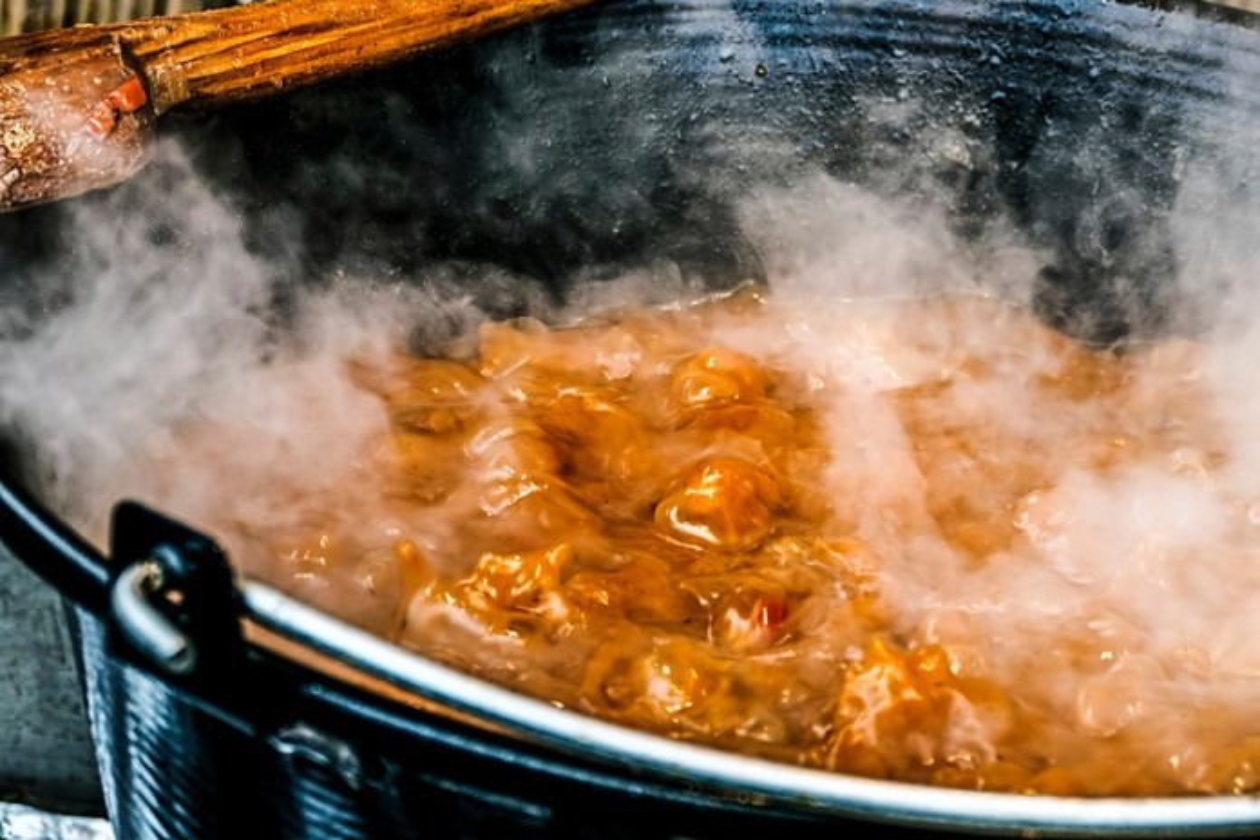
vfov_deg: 8.6
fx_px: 5600
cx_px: 630
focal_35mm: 160
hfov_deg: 12.8
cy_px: 420
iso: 320
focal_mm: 58.01
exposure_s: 1/125
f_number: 3.9
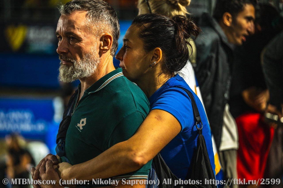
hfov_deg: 17.1
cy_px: 94
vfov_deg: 11.4
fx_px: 943
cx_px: 142
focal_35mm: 120
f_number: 2.8
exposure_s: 1/1000
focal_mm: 120
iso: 800
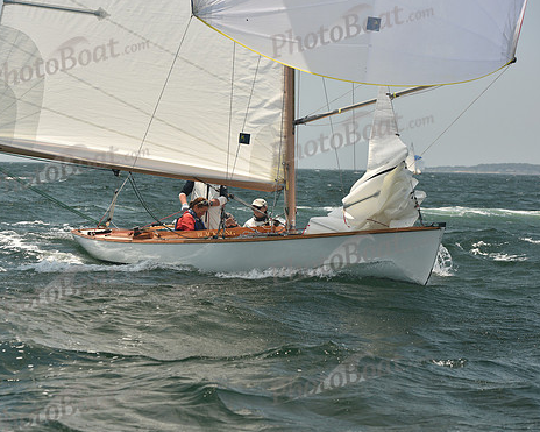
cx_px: 211
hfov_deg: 19.0
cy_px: 213
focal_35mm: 101
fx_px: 1614
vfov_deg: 15.2
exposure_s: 1/640
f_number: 5.6
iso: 250
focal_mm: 86
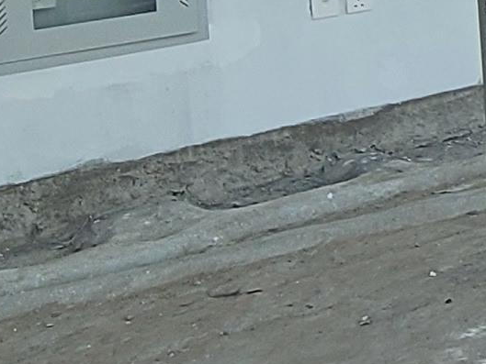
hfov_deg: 15.0
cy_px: -233
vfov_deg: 13.7
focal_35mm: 99
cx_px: 1046
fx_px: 1390
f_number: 2.2
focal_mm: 2.2
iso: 50
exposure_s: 1/341
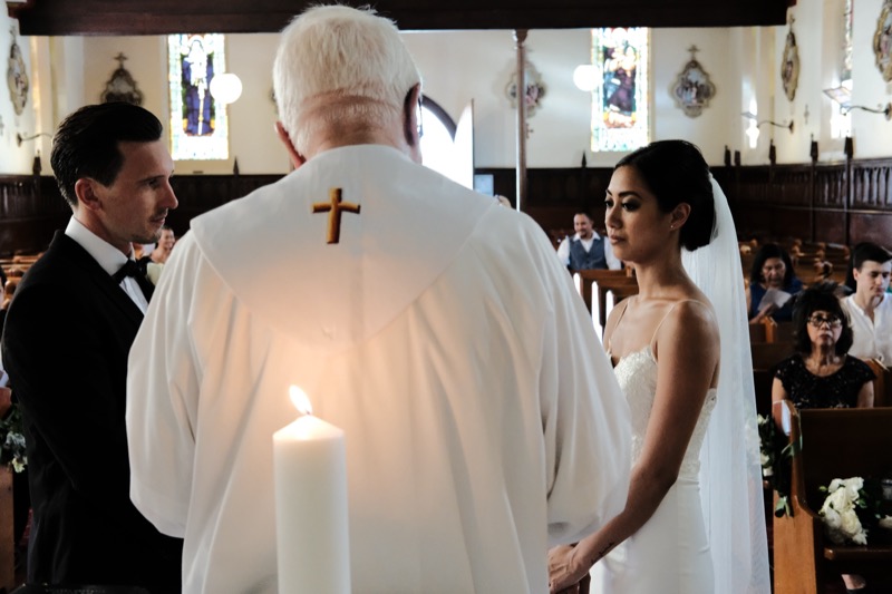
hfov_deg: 37.5
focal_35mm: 53
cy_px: 297
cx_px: 446
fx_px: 1313
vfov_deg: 25.5
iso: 10000
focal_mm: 35
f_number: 5
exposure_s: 1/125
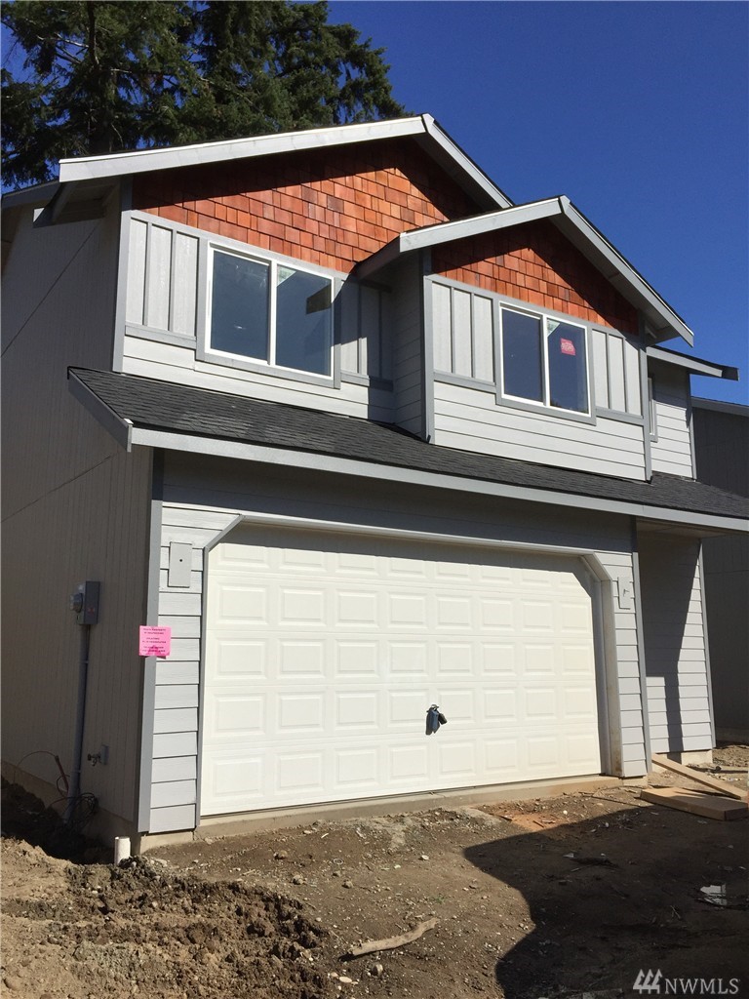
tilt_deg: +10.2
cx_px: 374
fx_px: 837
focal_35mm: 29
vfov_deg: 61.7
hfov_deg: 48.2
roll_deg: -0.5
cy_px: 500
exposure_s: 1/4950
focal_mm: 4.15
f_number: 2.2
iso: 32
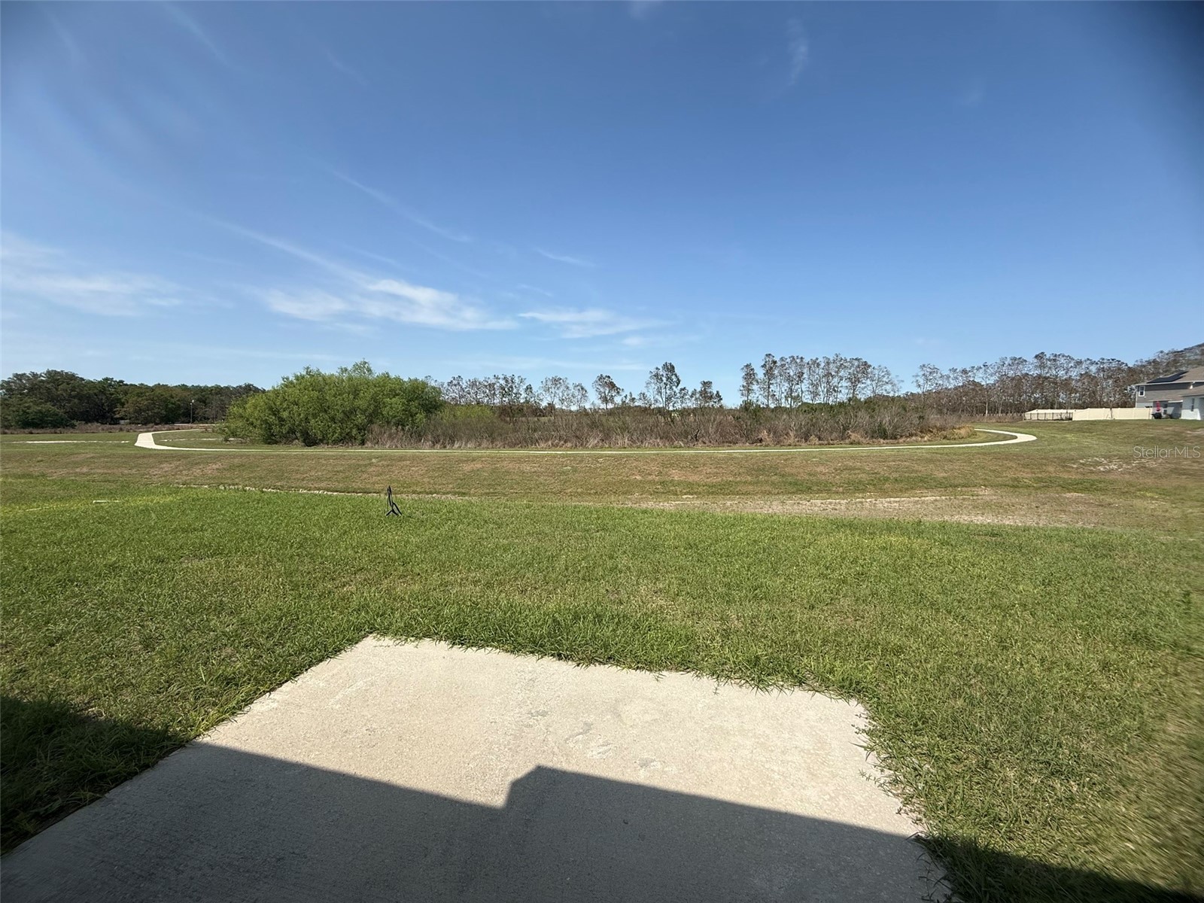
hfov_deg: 102.1
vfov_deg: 85.7
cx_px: 602
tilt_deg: -3.0
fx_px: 487
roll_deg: +0.3
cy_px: 452
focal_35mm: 14
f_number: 2.2
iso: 50
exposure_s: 1/2841
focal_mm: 2.22
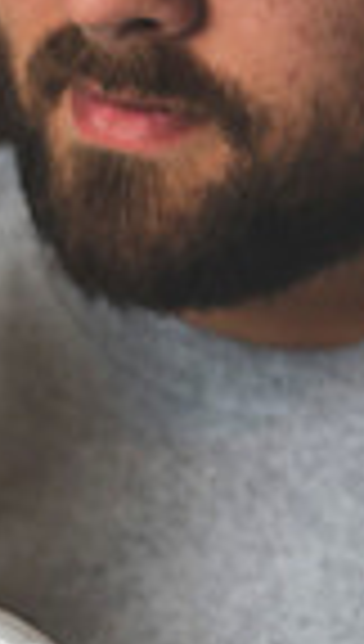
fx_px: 5069
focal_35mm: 297
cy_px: 745
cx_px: -890
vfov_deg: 7.2
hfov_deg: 3.9
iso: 100
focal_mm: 70
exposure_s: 1/100
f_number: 2.8
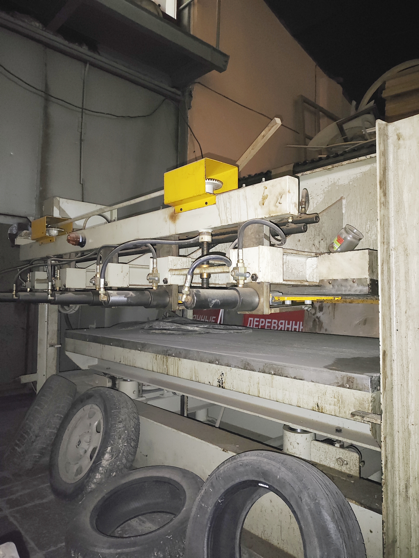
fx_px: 387
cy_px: 279
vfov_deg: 71.6
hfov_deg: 56.9
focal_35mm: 24
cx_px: 210
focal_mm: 4.68
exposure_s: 1/14.3
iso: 3729
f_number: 1.8
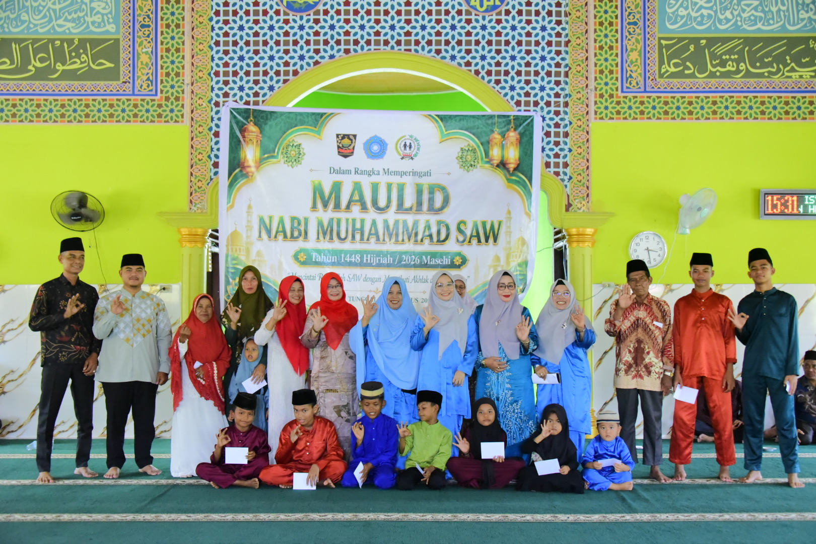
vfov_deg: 31.9
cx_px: 408
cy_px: 272
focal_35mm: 42
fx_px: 952
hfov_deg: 46.4
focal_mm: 42
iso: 8000
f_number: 5
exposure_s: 1/250
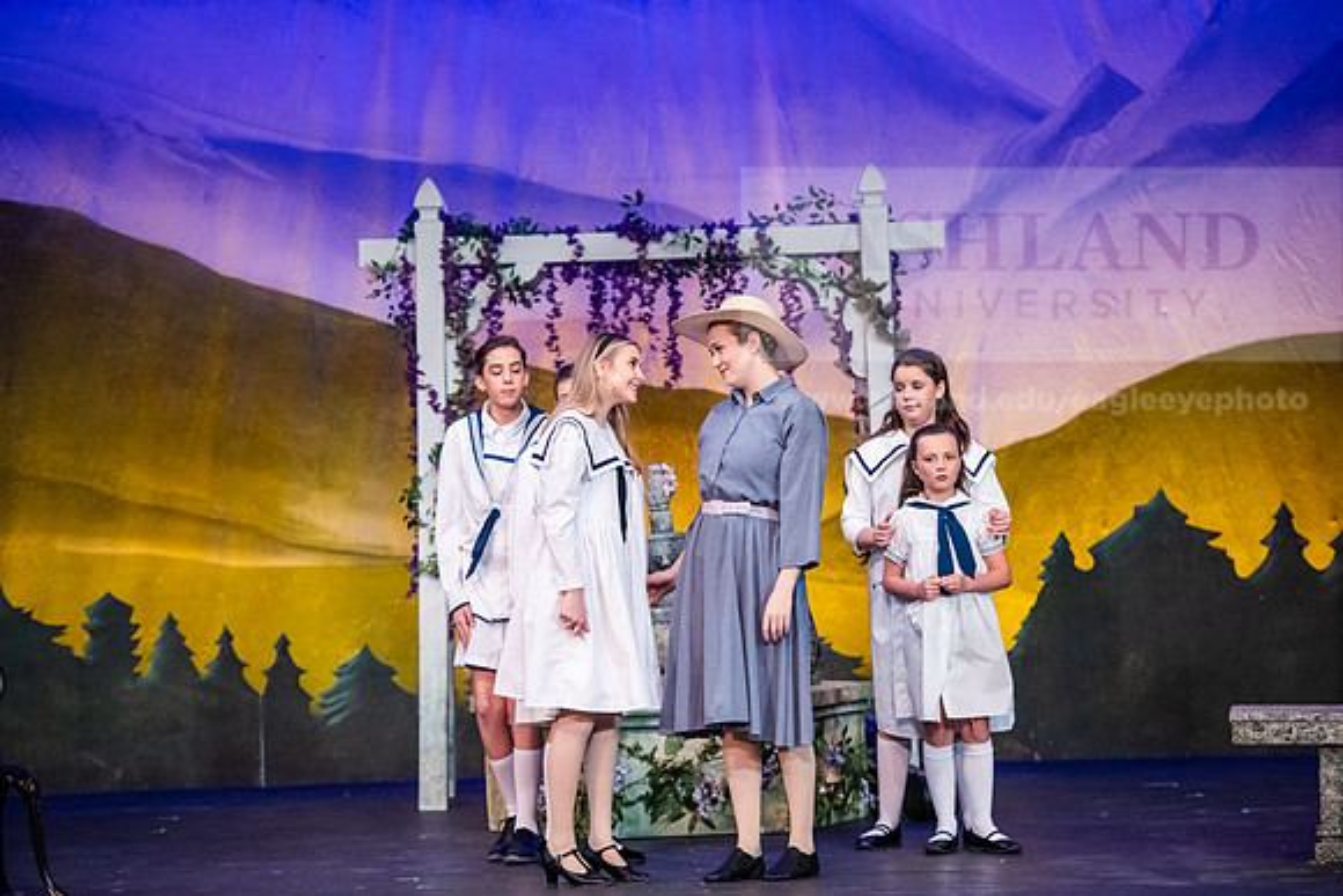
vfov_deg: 9.8
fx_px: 5224
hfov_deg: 14.7
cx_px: 672
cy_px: 448
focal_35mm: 140
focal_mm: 140
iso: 3200
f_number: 3.2
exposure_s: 1/320
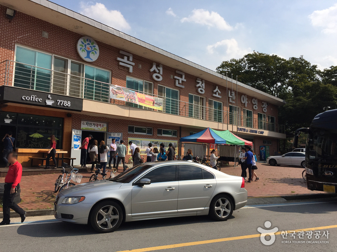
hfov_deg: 61.7
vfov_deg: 48.2
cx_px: 168
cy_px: 126
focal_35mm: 29
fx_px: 282
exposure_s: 1/3300
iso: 32
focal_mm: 4.15
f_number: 2.2
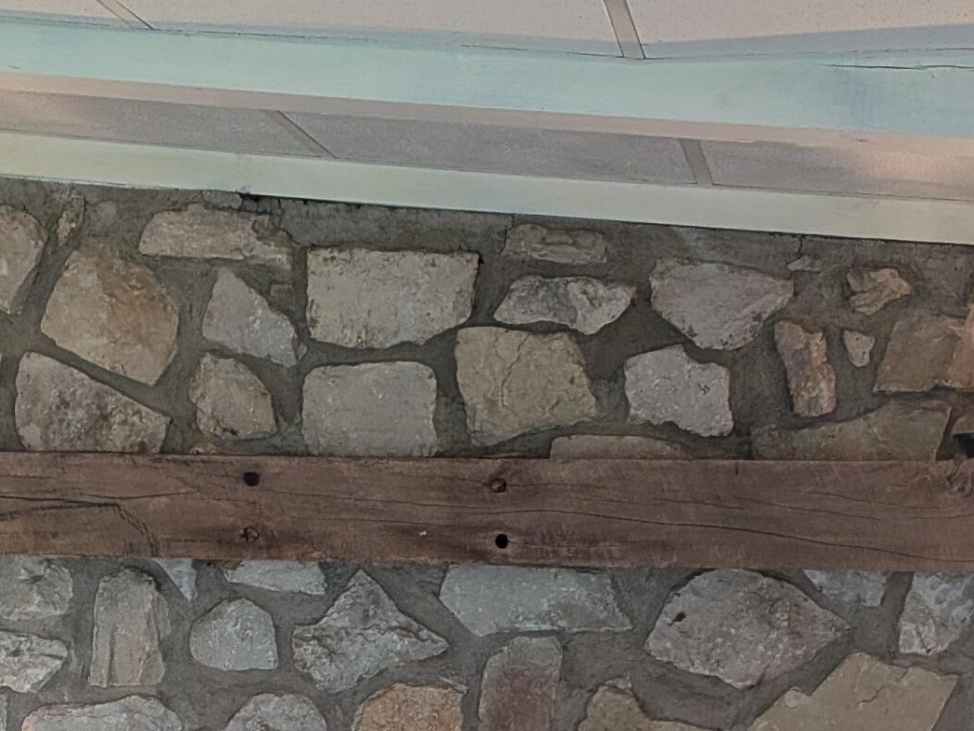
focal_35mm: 69
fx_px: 1942
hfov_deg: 28.2
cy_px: 893
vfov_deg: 19.9
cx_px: 486
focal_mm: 4.53
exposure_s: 1/120
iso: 28
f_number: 1.7
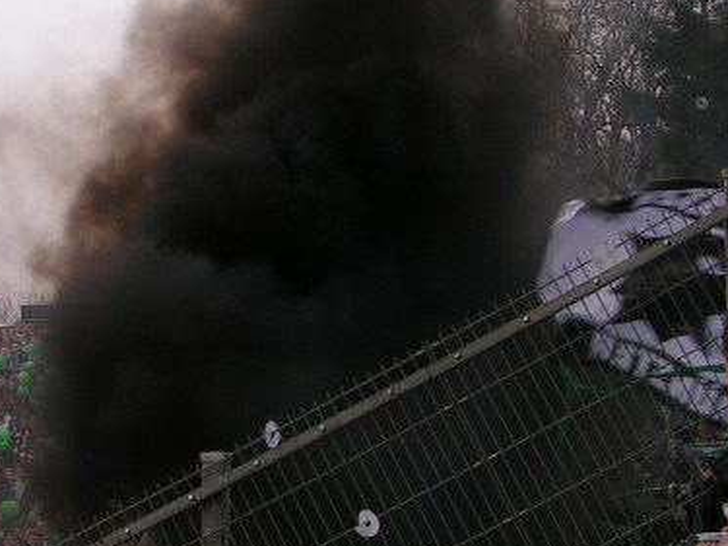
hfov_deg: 23.7
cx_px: 126
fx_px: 1703
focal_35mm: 81
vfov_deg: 18.2
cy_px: 192
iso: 50
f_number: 5.6
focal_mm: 5.8
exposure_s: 1/60
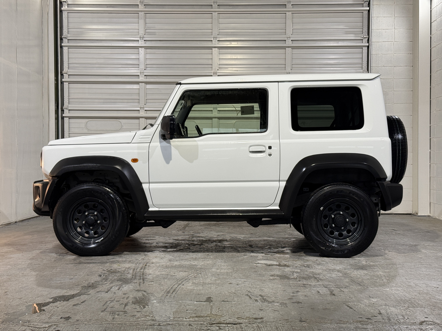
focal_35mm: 48
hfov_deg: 39.7
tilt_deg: -0.3
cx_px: 221
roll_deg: -0.5
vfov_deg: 30.3
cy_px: 166
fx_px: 613
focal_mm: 6.76
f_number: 1.78
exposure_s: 1/60
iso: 64
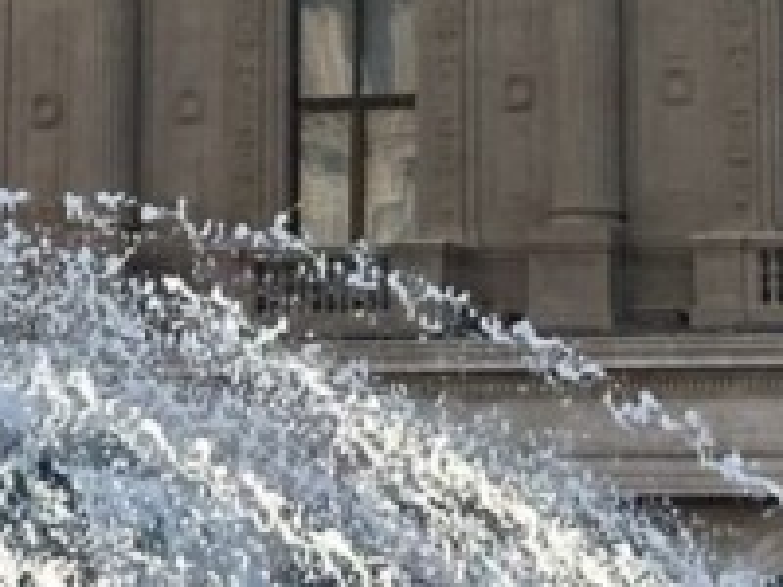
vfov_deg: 4.6
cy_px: -1284
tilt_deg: +17.5
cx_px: -235
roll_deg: -2.2
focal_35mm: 307
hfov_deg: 6.4
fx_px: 6944
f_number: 1.78
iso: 64
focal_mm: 6.86
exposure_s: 1/4367
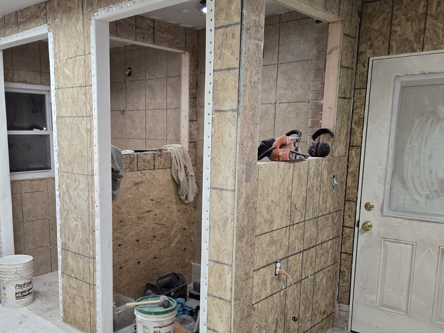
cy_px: 205
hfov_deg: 53.3
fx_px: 436
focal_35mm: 34
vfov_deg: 41.5
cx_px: 165
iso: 125
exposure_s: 1/120
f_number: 1.8
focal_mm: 5.4
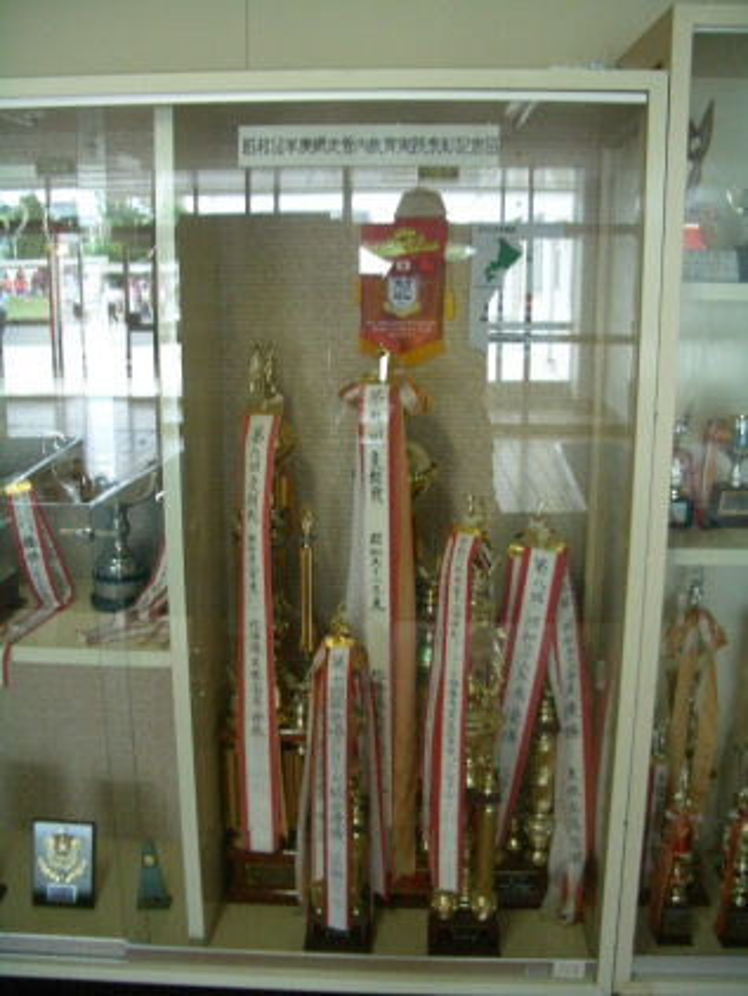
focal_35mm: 35
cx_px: 374
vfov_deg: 52.6
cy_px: 498
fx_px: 1007
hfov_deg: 40.7
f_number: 2.6
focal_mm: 5.8
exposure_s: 1/80
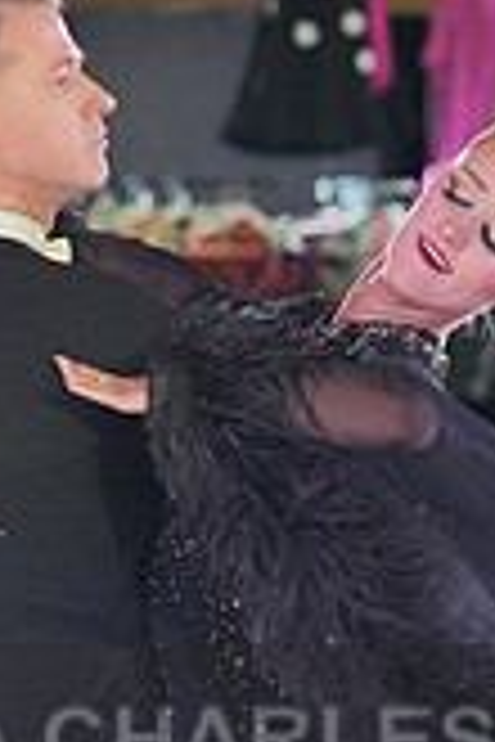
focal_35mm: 527
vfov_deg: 3.9
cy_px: 796
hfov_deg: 2.6
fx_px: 10869
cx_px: 322
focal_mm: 100
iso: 2500
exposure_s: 1/500
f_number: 4
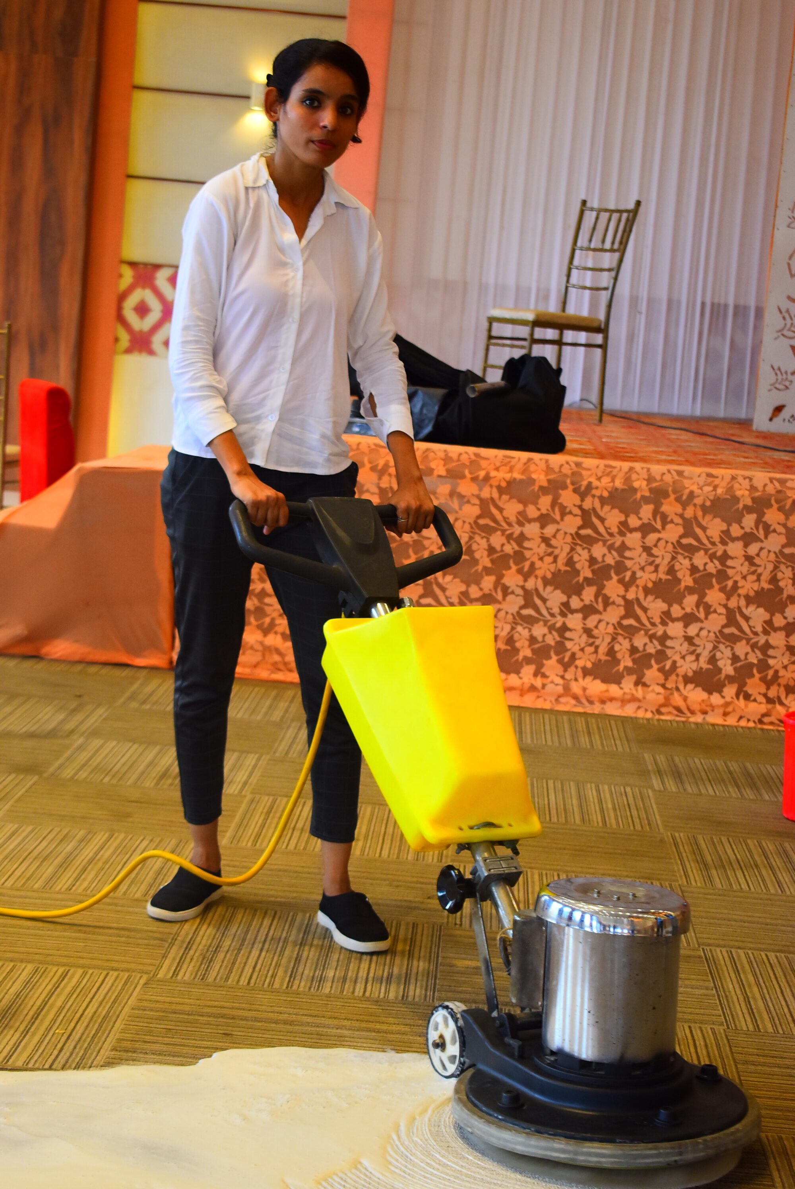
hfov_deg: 20.2
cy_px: 594
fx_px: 2232
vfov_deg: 29.8
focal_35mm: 68
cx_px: 398
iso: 560
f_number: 5
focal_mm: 45
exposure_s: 1/60
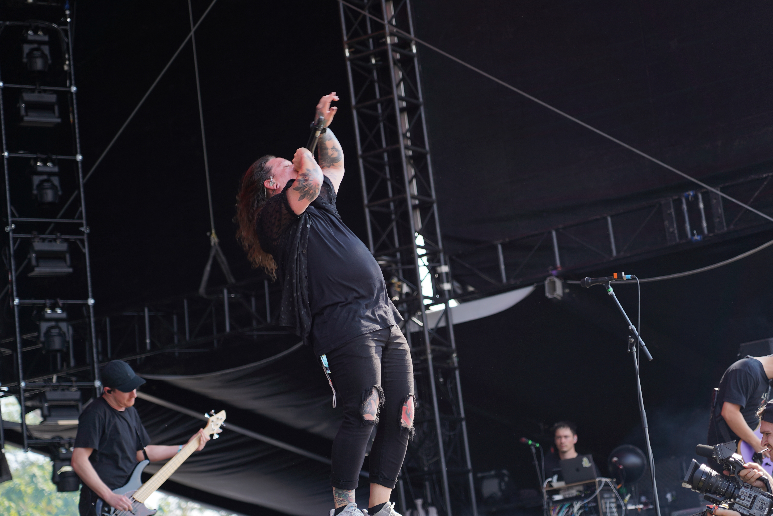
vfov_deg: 13.0
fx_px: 2254
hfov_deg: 19.5
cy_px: 258
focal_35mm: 105
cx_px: 386
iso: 100
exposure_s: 1/200
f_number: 4
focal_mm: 105
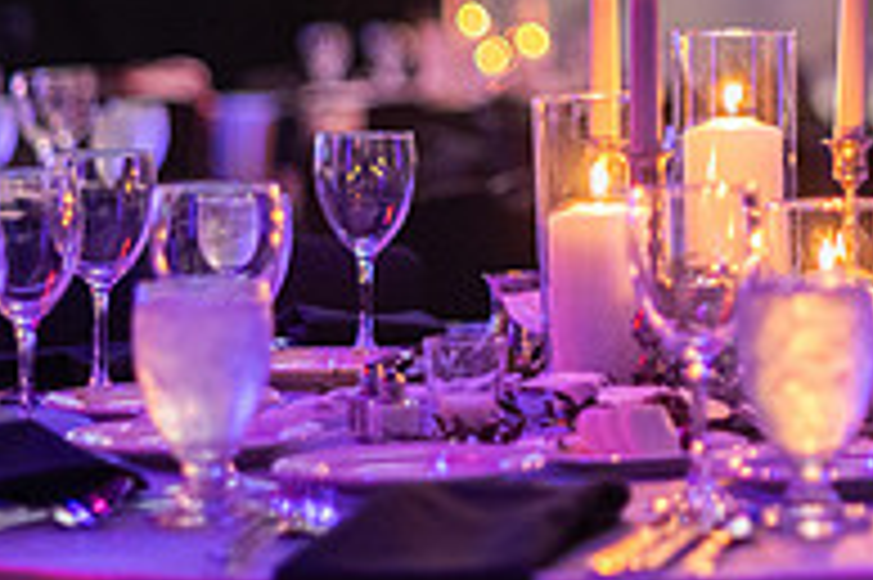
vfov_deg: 8.8
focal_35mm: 154
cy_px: -119
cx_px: 804
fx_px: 3731
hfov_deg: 13.2
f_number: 1.6
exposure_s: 1/200
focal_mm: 50
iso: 1600
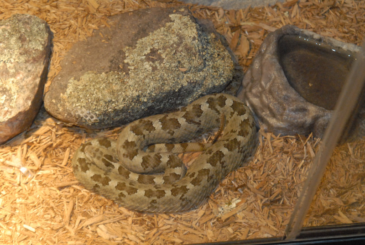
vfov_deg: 12.2
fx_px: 1143
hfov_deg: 18.1
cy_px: 122
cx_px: 182
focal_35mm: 112
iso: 1600
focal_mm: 75
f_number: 5.6
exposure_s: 1/45
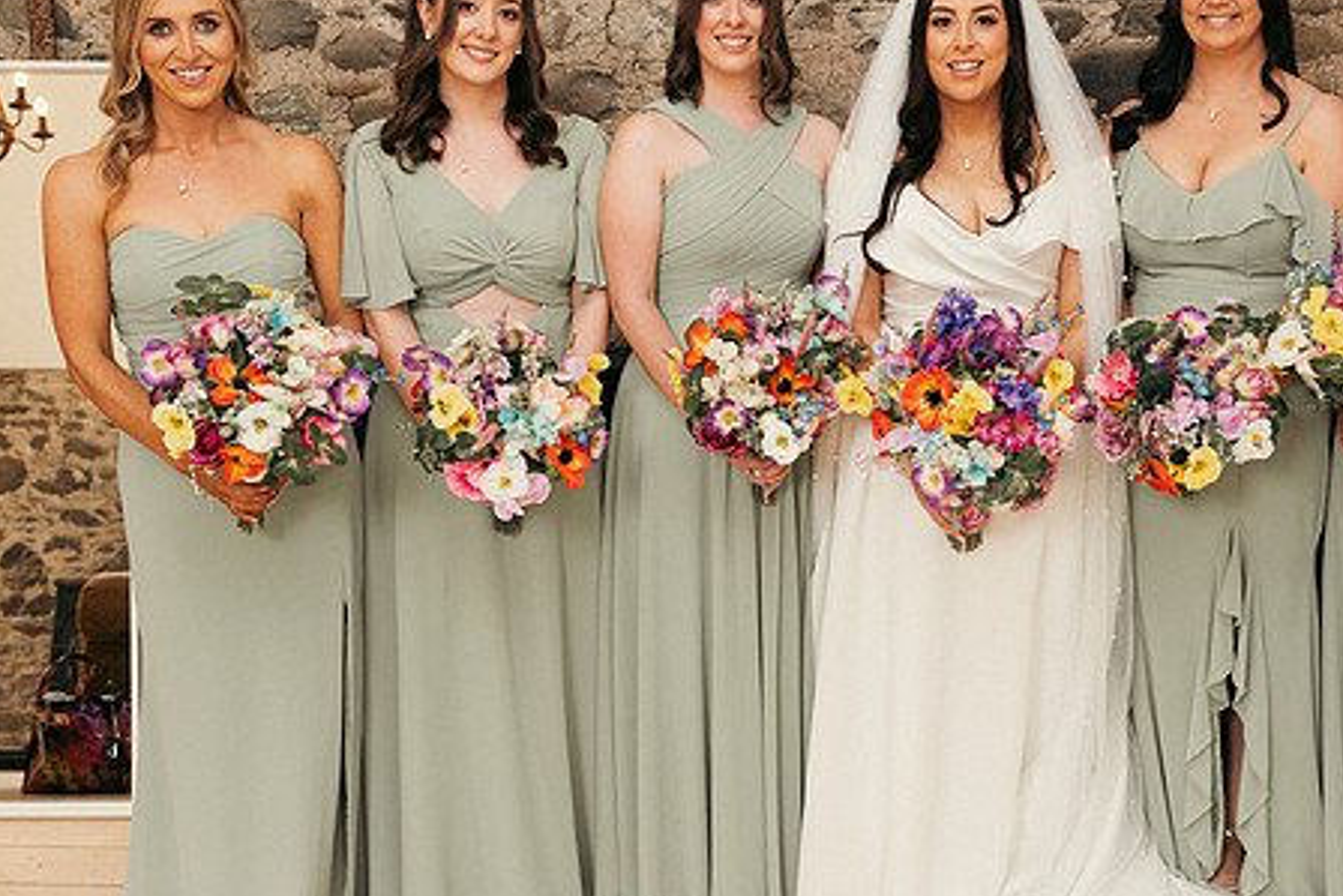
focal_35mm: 44
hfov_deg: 44.1
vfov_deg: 30.5
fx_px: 1642
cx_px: 854
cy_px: 397
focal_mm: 34
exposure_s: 1/200
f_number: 3.5
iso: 1000
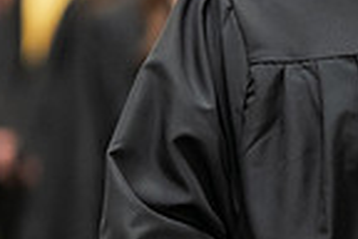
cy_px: -116
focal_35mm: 646
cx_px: 470
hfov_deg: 3.2
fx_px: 6424
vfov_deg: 2.1
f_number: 3.2
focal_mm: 160
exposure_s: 1/200
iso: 2500
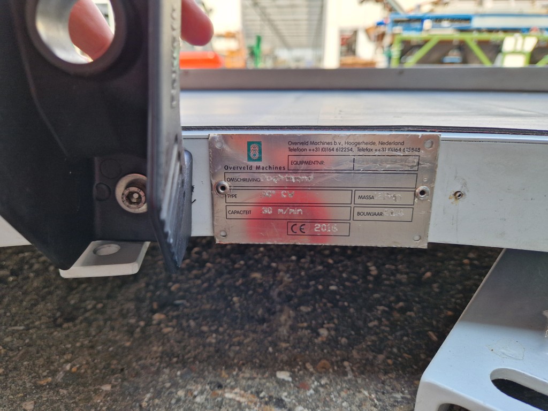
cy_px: 206
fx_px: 364
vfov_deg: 58.9
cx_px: 274
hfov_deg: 73.9
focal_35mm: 23
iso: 50
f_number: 1.8
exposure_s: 1/134
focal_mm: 5.4
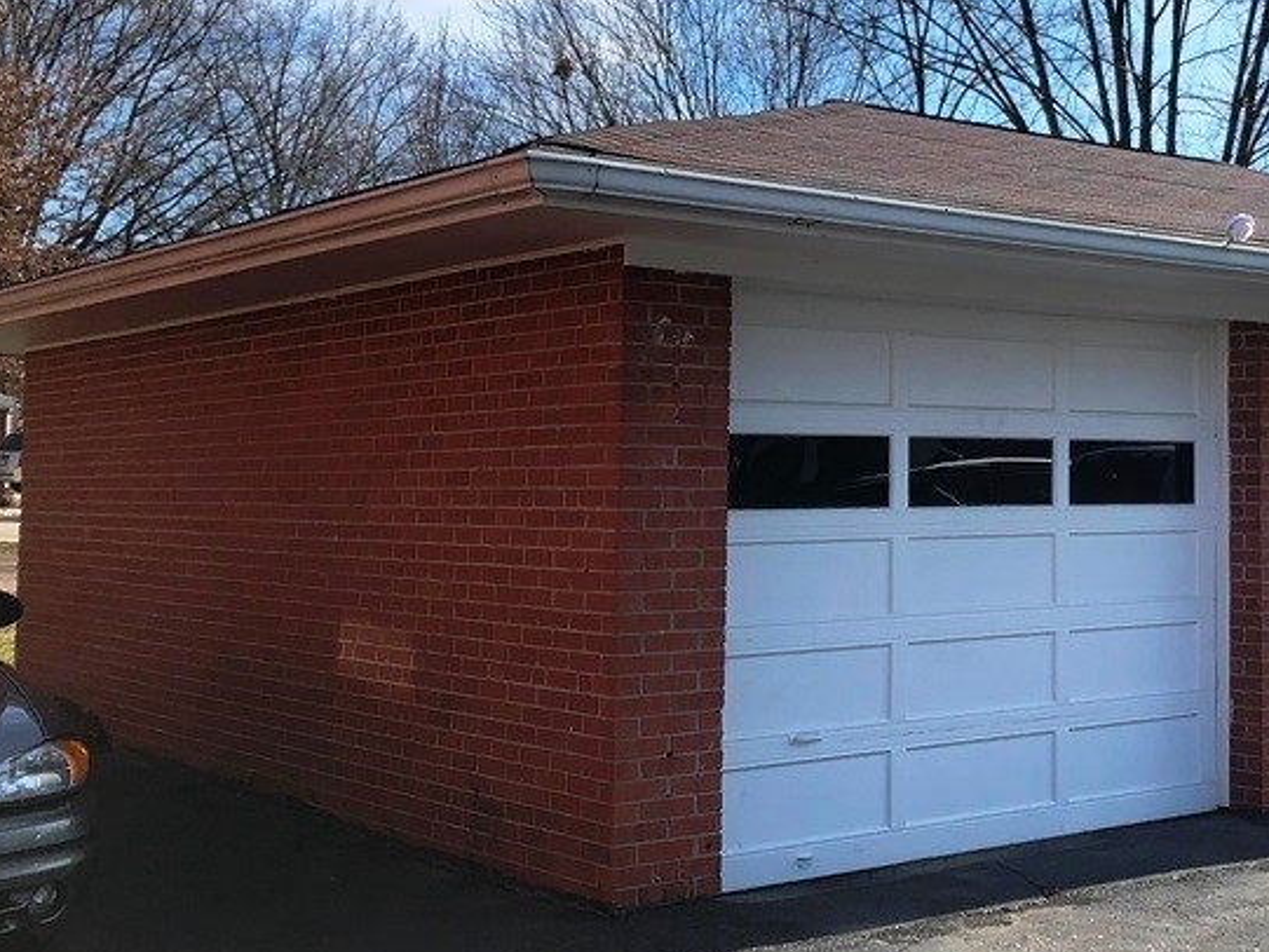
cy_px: 387
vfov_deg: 27.5
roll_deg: -0.1
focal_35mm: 53
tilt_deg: +2.9
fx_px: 1943
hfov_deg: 35.0
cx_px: 1025
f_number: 1.8
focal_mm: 4
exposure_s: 1/1499
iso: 20
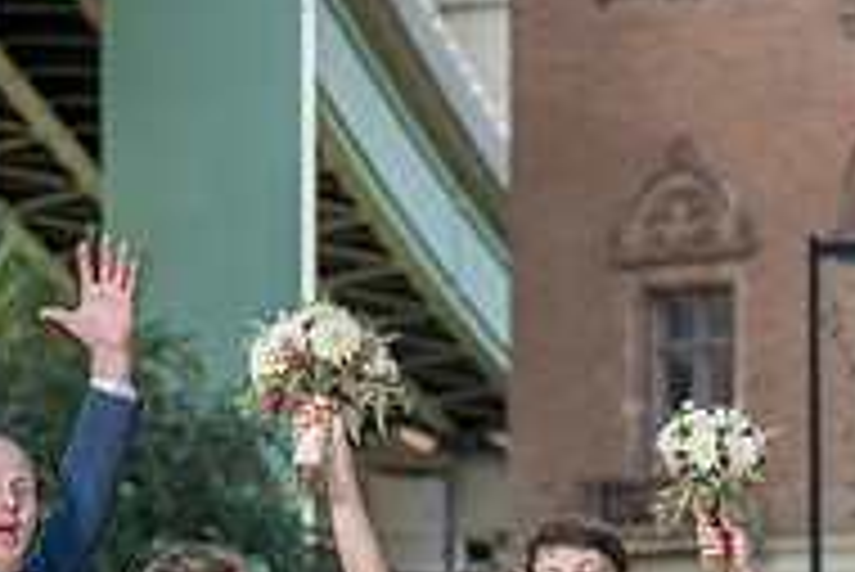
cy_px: 777
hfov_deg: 5.3
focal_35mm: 391
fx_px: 9293
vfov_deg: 3.5
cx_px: 486
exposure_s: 1/200
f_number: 5.6
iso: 400
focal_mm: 128
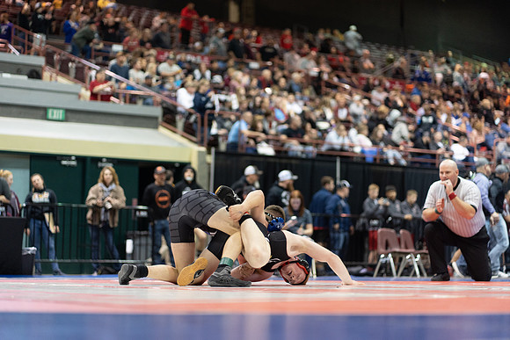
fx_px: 1204
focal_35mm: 85
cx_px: 255
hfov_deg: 23.9
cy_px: 170
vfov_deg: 16.1
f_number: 1.8
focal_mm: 85
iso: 2000
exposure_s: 1/500
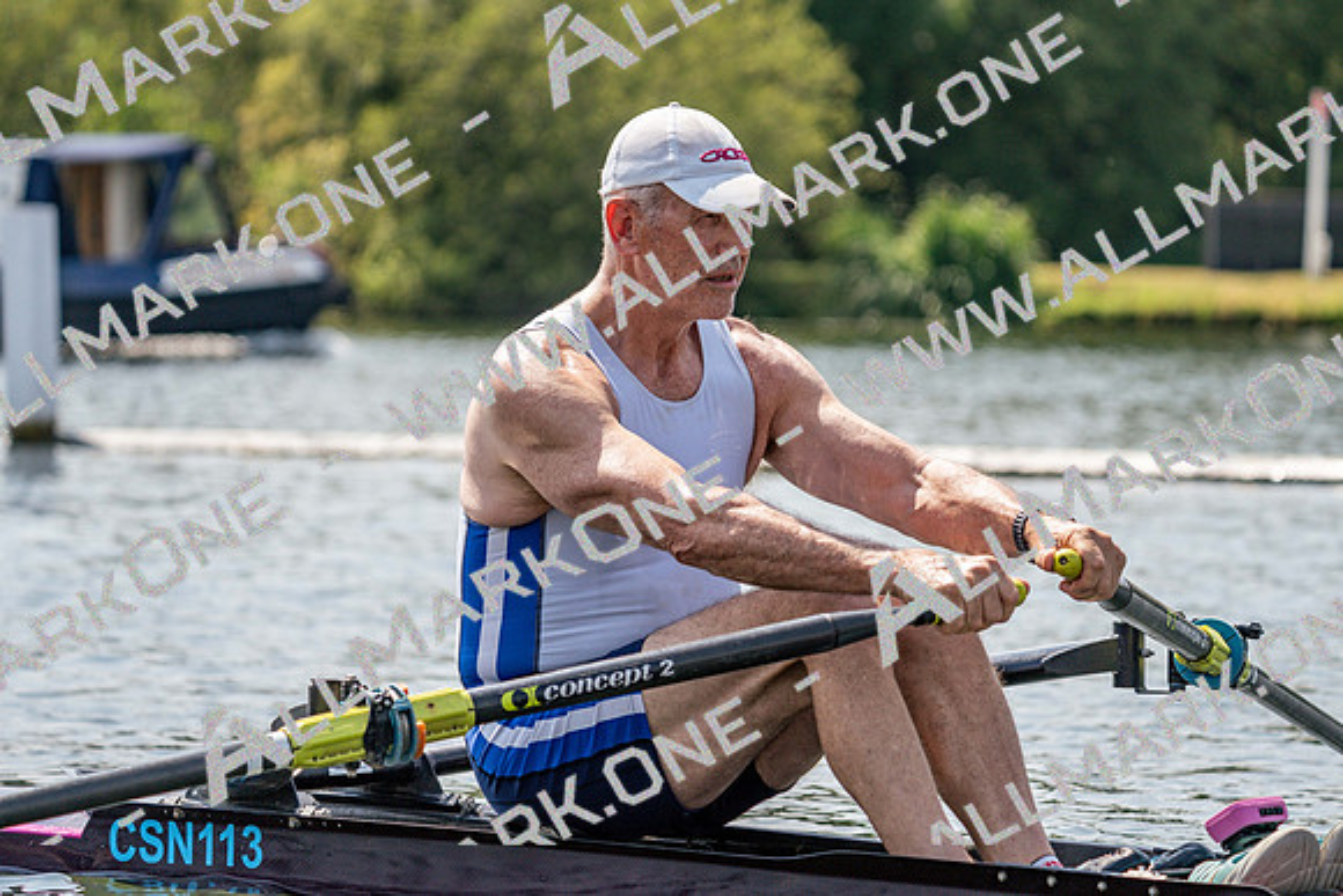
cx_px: 672
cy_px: 448
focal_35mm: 200
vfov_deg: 6.9
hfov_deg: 10.3
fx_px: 7463
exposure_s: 1/1600
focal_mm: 200
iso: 250
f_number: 5.6
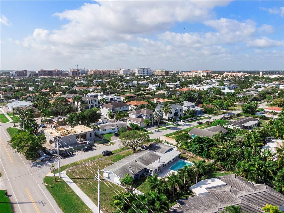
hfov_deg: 71.6
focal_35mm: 24
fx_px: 197
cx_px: 142
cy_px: 106
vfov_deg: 56.8
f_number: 2.8
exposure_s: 1/1600
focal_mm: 4.39
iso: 100
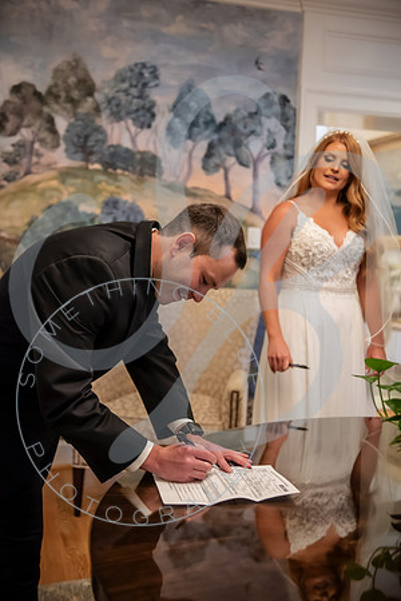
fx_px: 668
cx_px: 200
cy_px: 300
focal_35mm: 40
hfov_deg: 33.4
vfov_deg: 48.5
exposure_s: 1/125
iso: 2500
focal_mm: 40
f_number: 2.8
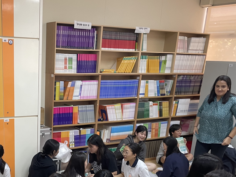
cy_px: 165
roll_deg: +0.6
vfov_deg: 28.3
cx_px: 49
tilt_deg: -20.0
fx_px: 334
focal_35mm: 49
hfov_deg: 37.6
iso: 125
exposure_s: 1/64
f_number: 1.6
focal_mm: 4.2
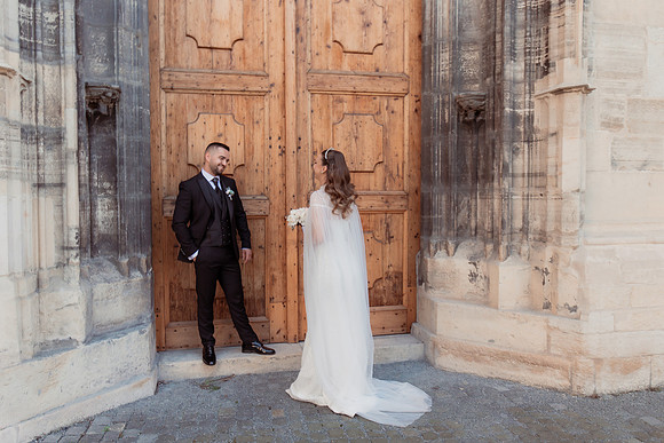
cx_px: 332
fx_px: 480
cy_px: 222
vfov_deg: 49.6
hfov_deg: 69.4
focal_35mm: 26
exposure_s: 1/640
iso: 200
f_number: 2.8
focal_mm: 26
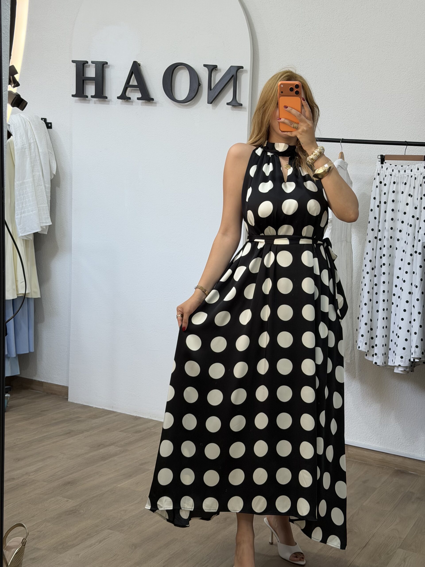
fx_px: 786
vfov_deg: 39.7
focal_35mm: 48
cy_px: 284
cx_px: 212
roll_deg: -2.3
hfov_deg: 30.3
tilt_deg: -23.9
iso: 64
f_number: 1.78
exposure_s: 1/96
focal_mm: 6.76
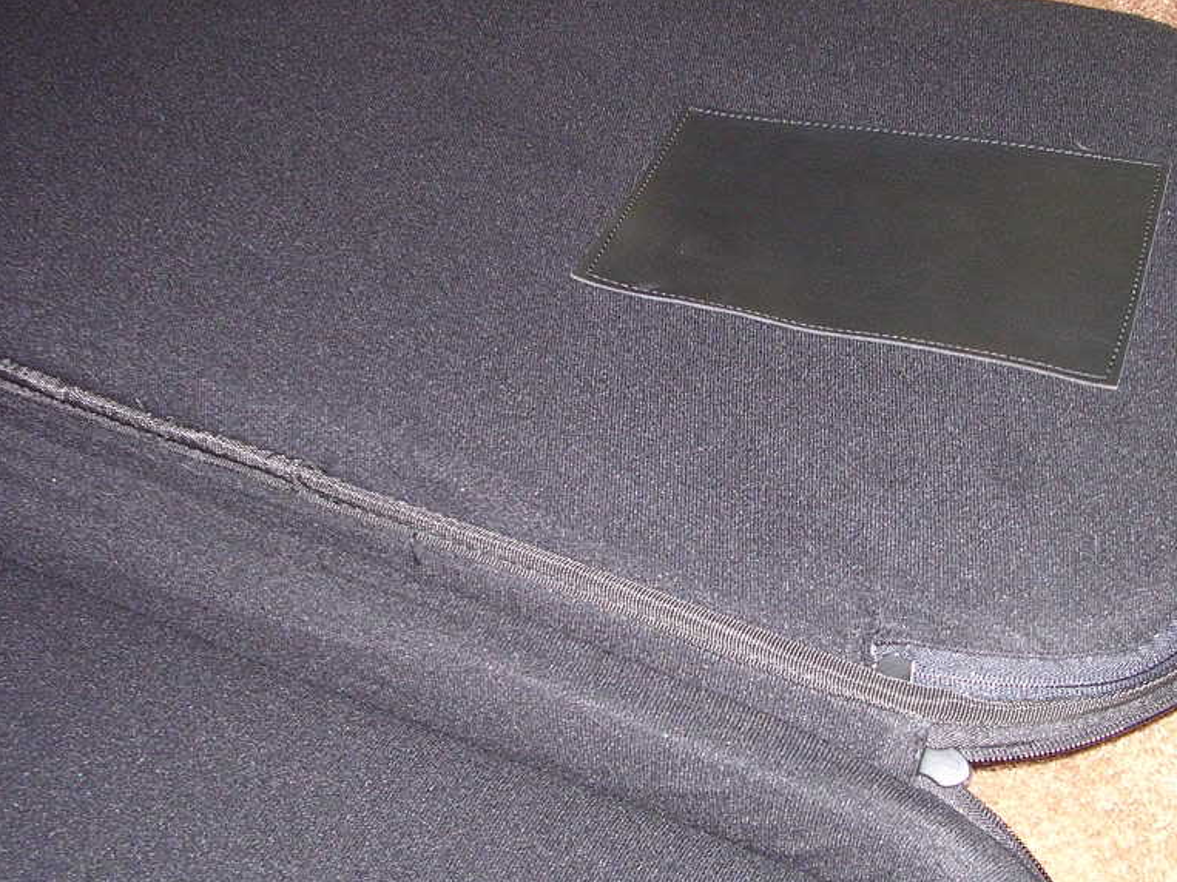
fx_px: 1734
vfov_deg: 28.5
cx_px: 734
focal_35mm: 51
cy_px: 379
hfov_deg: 37.3
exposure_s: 1/60.1
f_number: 2.8
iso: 296
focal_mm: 5.8
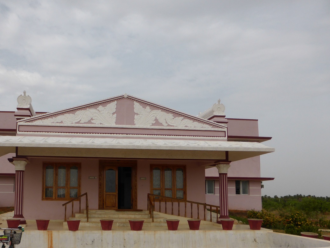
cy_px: 164
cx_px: 101
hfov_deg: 52.5
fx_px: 324
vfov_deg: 41.3
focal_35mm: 34
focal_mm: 4.3
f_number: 3.3
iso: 100
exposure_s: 1/1600
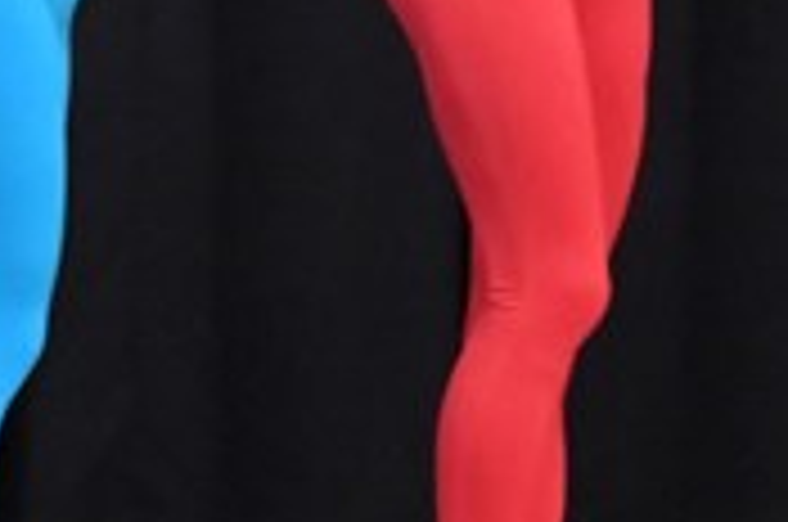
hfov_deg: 2.1
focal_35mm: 963
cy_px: -86
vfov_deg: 1.4
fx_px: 21040
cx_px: -79
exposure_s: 1/400
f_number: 5.6
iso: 8000
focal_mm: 145
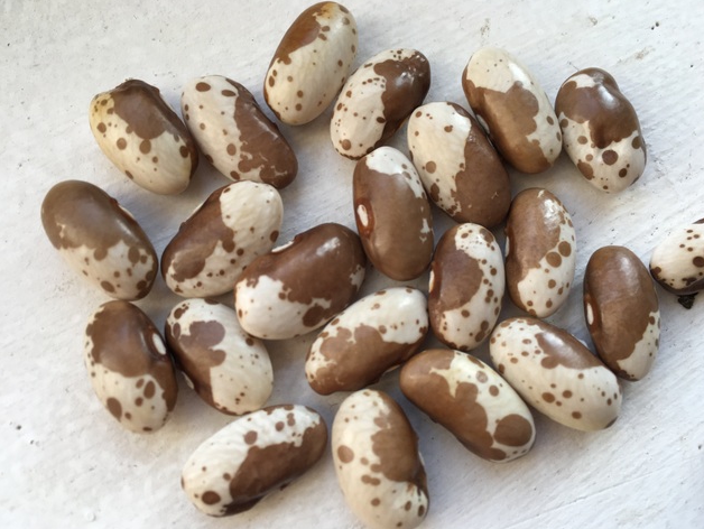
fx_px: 611
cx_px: 362
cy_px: 267
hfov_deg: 59.9
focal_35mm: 30
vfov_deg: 46.9
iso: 40
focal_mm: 4.15
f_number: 2.2
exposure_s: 1/100
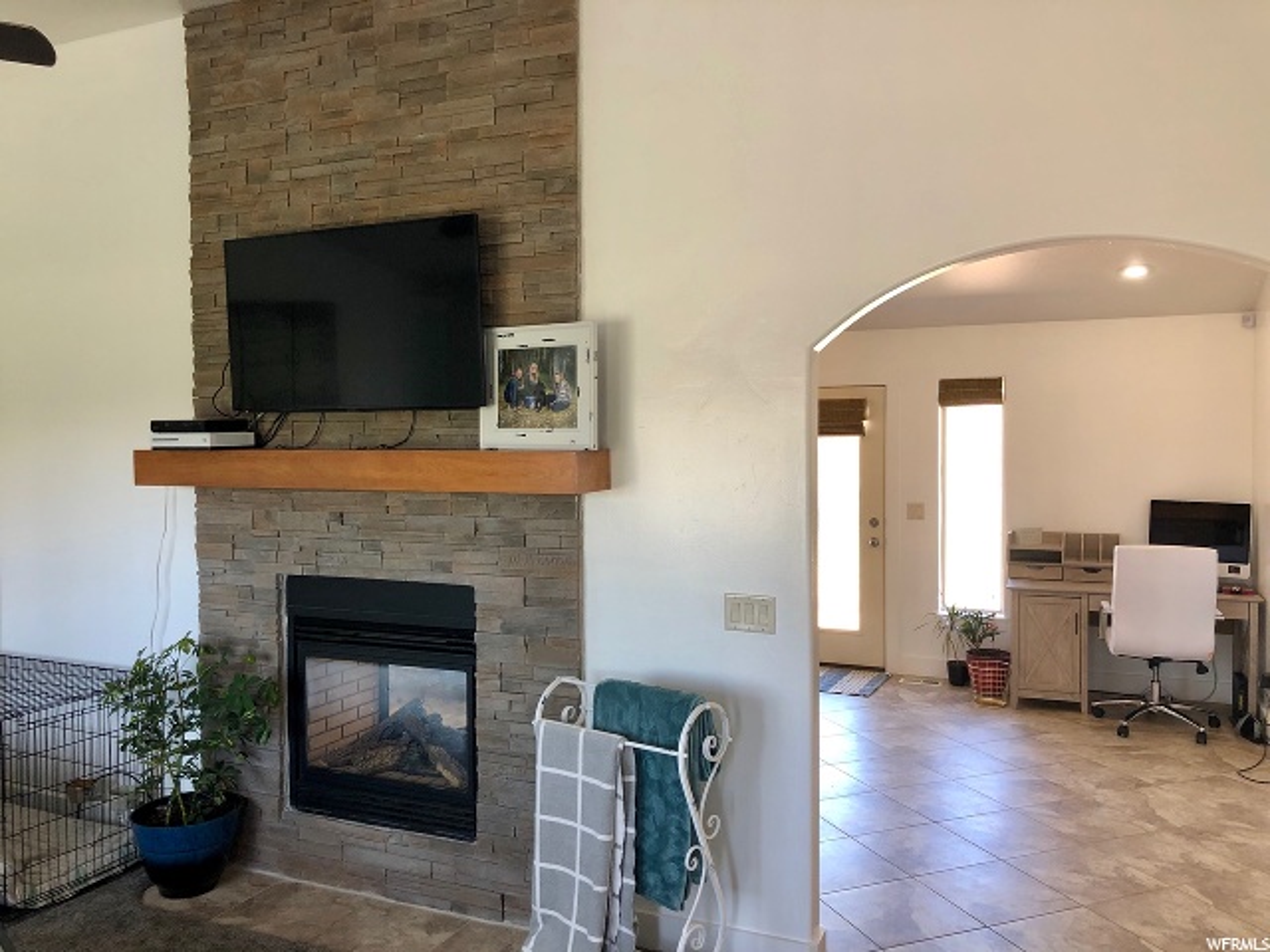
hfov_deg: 63.4
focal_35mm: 28
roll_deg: -0.8
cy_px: 476
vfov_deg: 49.7
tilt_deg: -1.7
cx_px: 635
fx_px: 1027
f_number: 1.8
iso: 25
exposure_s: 1/40
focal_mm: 3.99
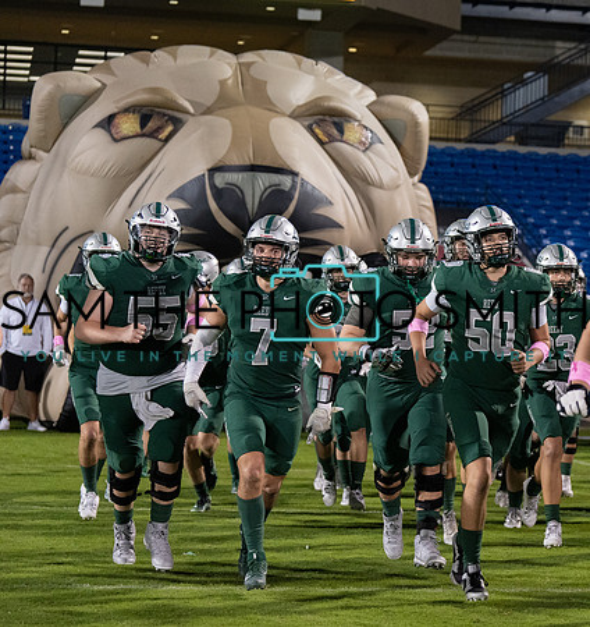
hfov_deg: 16.2
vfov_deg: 17.3
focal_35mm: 103
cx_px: 518
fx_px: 2054
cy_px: 334
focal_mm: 70
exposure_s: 1/1000
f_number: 3.2
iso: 4000
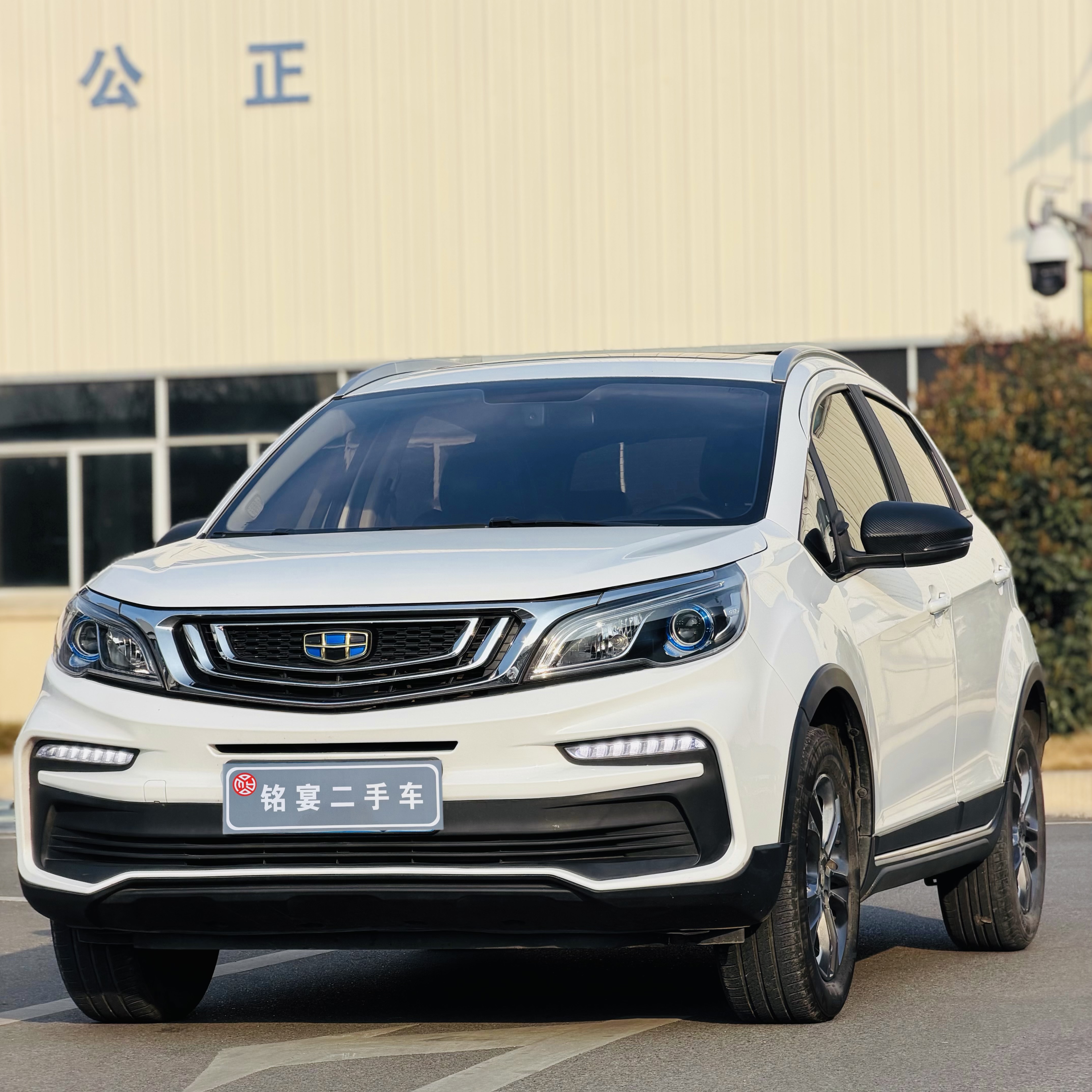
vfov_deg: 14.8
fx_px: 4211
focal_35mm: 118
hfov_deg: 14.8
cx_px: 546
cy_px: 683
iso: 25
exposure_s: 1/638
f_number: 2.8
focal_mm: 16.89
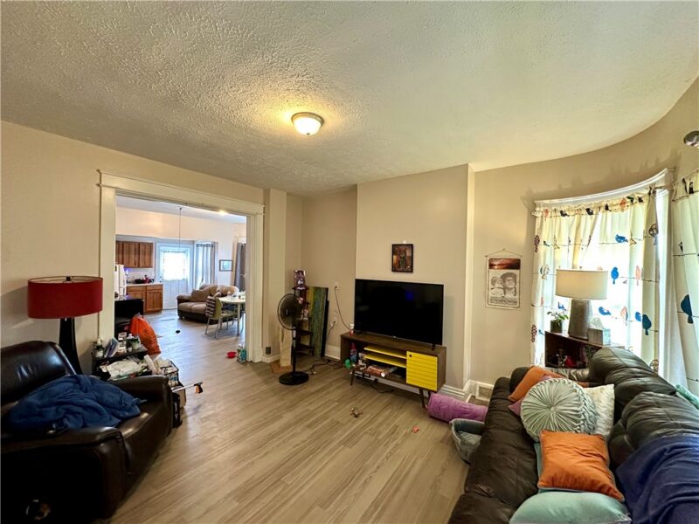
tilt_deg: -0.7
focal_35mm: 14
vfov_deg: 85.7
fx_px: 283
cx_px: 350
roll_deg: -1.2
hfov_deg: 102.1
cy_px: 262
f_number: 2.2
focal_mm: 2.22
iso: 500
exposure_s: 1/60
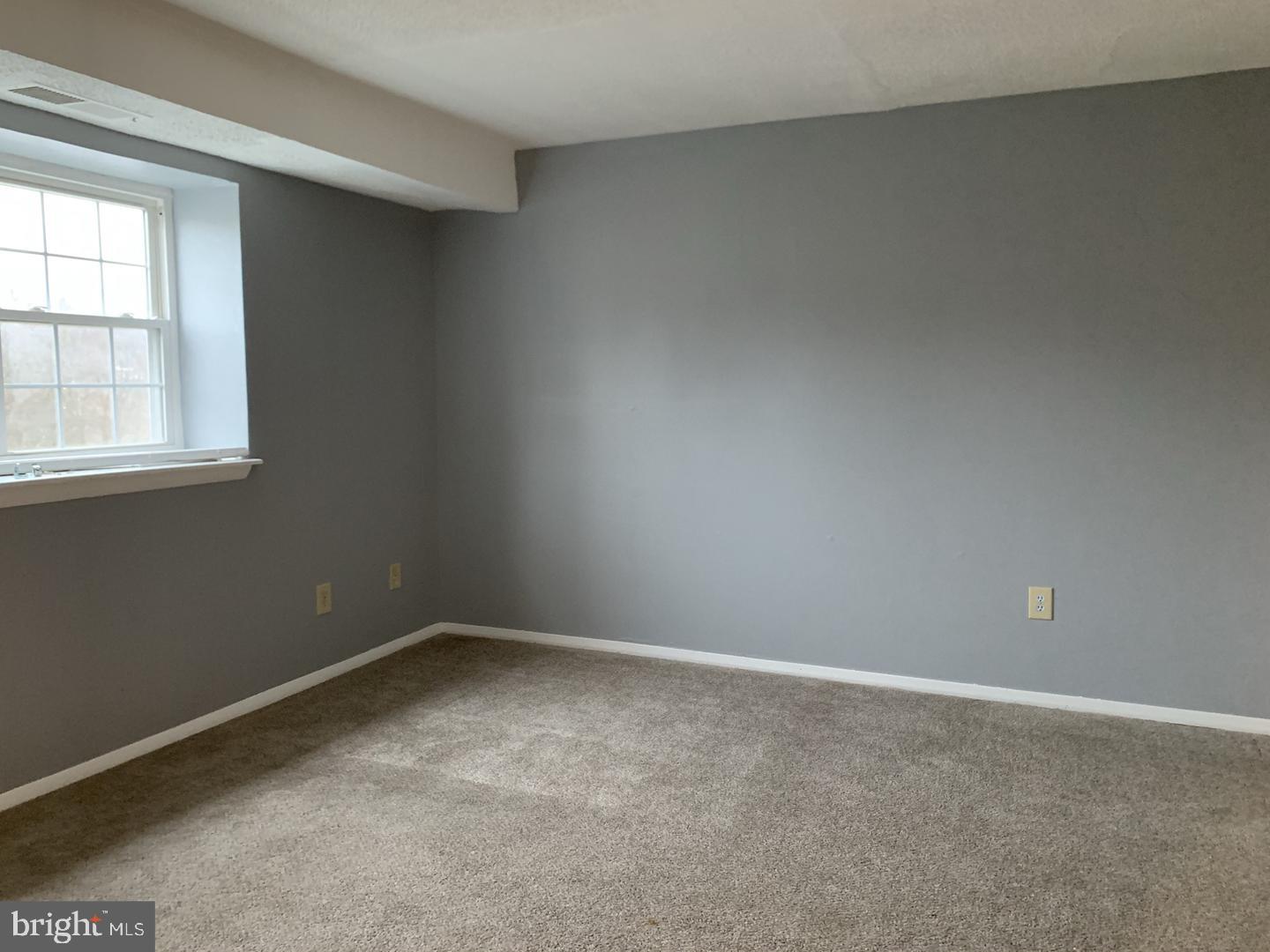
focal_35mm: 26
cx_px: 635
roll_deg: -0.5
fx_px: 954
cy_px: 476
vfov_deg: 53.1
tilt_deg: -4.1
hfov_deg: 67.3
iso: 500
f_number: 1.8
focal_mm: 4.25
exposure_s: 1/30
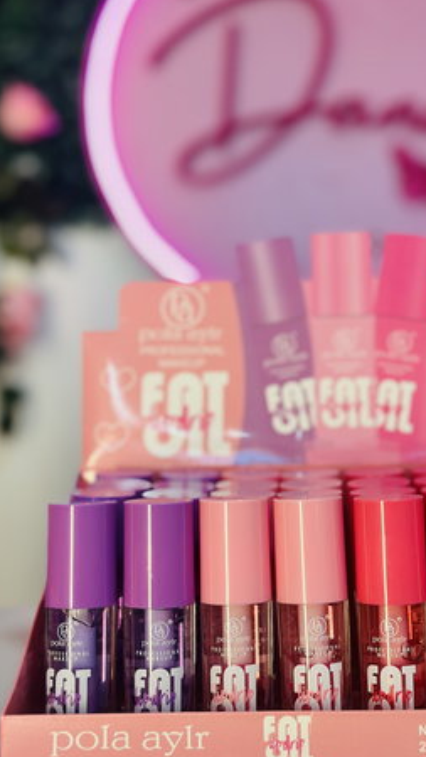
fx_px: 1246
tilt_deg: -1.2
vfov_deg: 33.8
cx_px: 269
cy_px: 334
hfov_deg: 19.4
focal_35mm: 62
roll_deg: +0.8
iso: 100
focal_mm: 6.86
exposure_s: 1/121
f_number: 1.78
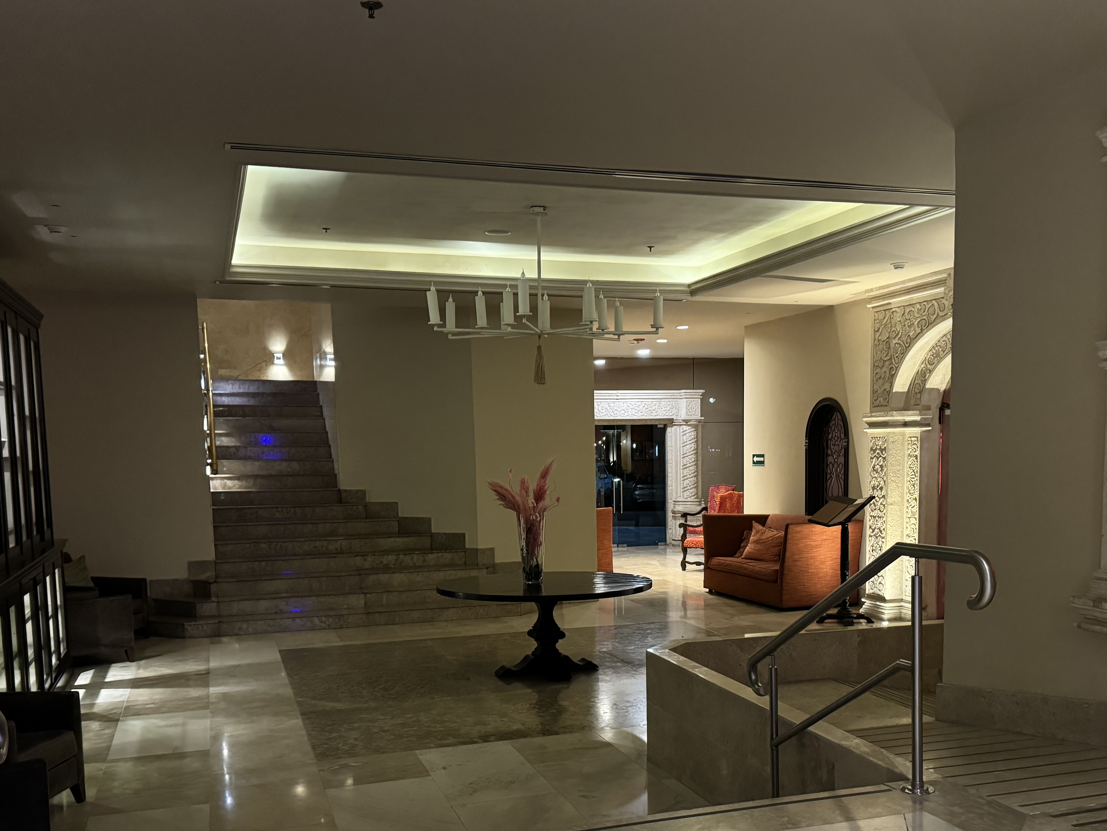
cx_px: 627
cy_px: 569
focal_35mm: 35
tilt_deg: -7.6
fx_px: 1119
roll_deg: +0.9
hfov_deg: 52.5
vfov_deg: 40.1
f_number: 1.78
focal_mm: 6.76
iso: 800
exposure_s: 1/40
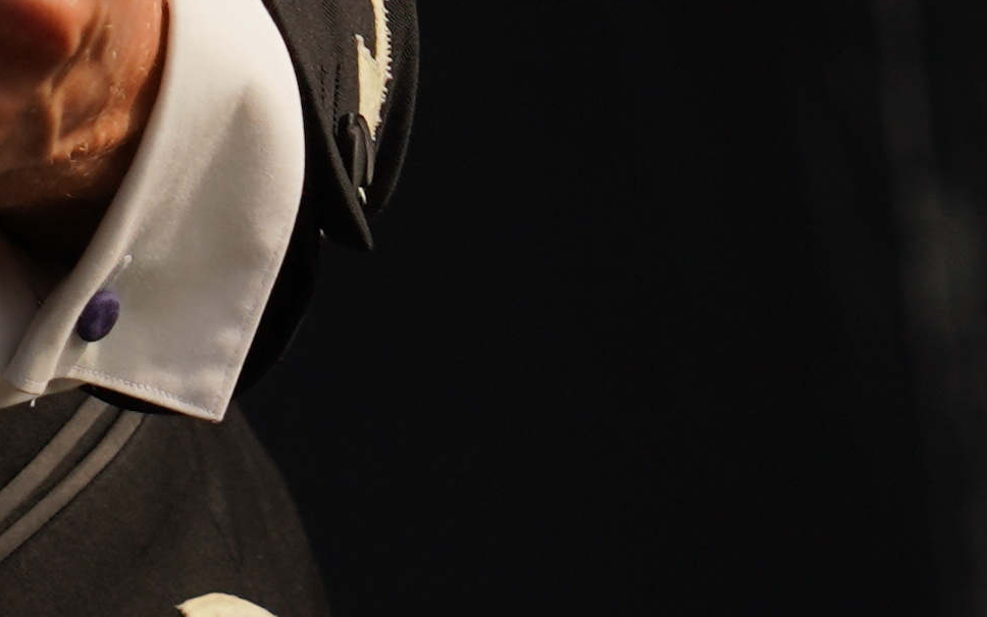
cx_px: -328
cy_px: -664
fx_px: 17834
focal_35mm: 663
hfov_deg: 3.2
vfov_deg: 2.0
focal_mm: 105
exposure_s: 1/400
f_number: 7.1
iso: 100
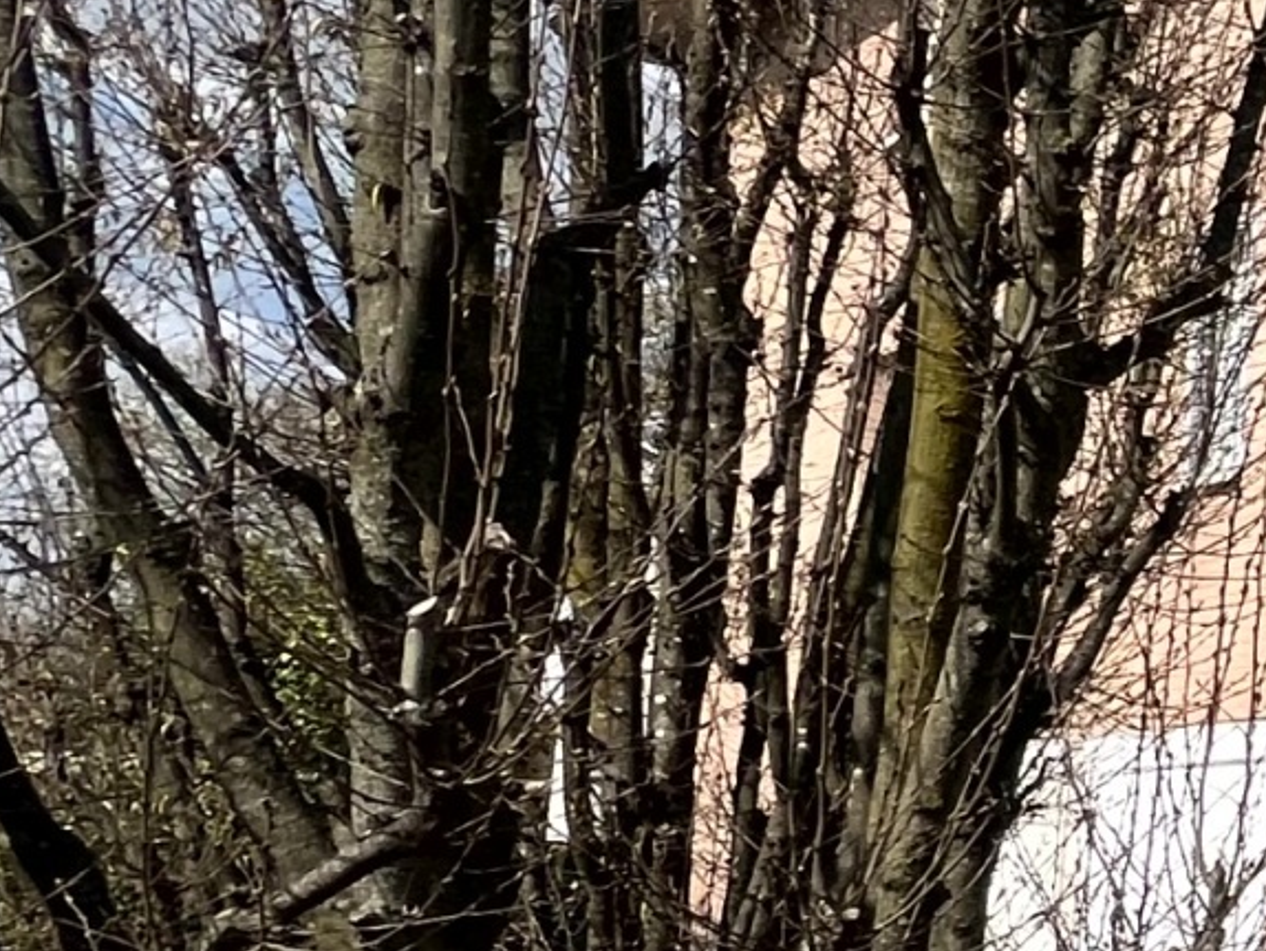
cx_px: 2521
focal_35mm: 58
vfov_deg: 25.1
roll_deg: -0.6
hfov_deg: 19.3
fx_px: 2122
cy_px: 648
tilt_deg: +5.7
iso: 32
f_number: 1.8
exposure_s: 1/1845
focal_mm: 1.57
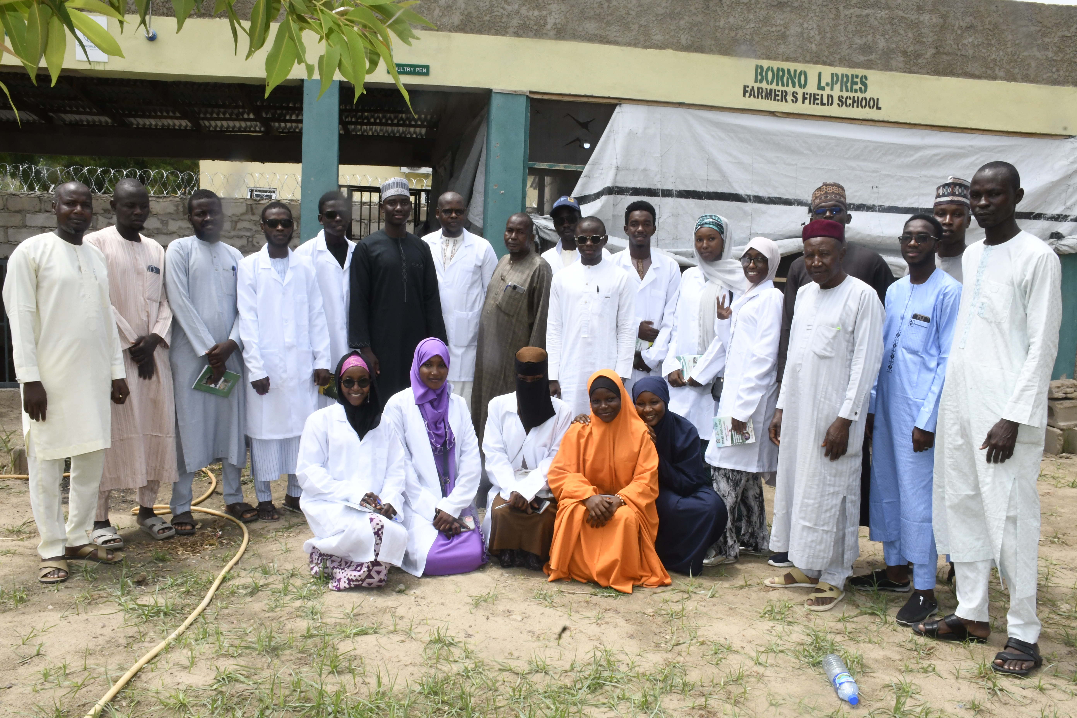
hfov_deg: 61.9
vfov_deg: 43.6
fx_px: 897
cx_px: 538
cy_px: 359
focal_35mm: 30
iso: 1250
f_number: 22
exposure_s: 1/250
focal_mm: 20
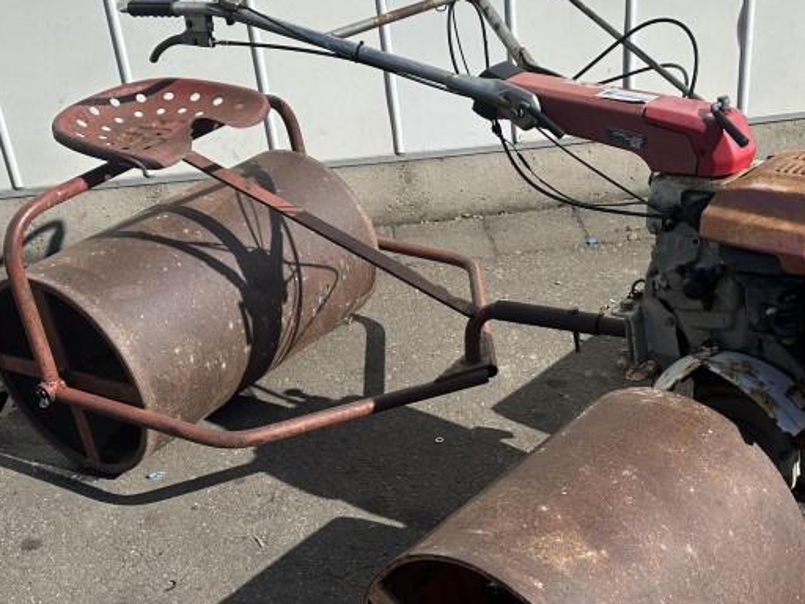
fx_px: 1116
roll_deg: +2.5
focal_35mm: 48
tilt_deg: -29.9
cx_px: 547
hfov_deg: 39.1
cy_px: 343
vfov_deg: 30.2
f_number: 1.78
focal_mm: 6.86
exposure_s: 1/6211
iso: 80
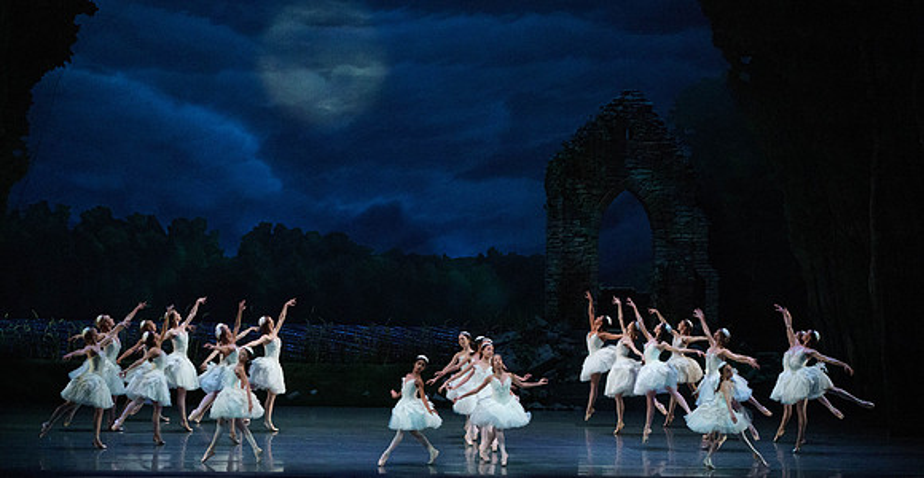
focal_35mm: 107
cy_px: 304
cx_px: 463
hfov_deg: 20.3
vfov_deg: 10.6
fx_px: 2584
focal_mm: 100
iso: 8000
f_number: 5.6
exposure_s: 1/250
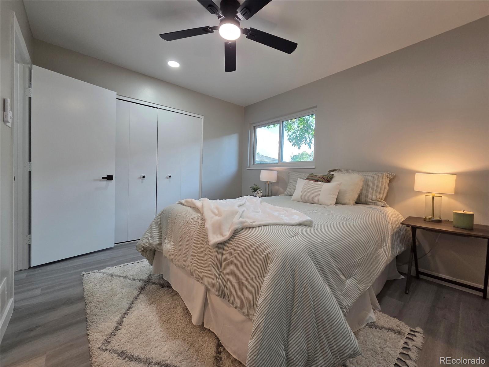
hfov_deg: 106.2
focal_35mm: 13
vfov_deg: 89.9
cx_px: 244
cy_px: 184
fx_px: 184
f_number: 2.2
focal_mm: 2.2
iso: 160
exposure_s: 1/120
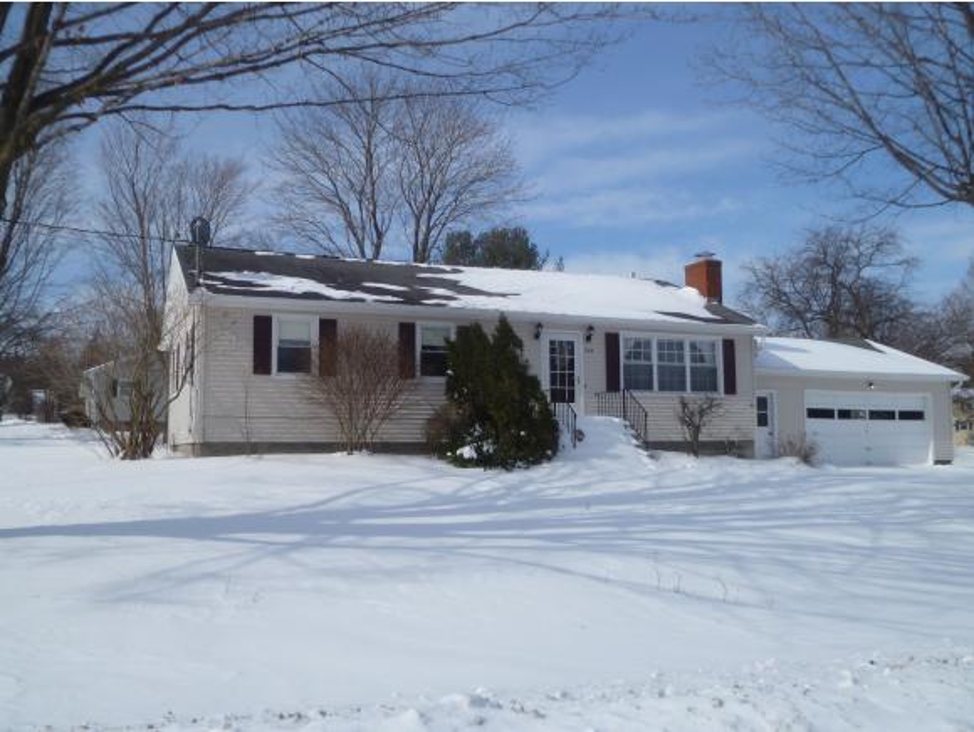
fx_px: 901
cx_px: 487
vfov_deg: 44.2
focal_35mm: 32
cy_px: 366
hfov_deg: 56.8
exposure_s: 1/160
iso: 80
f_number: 10
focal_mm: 5.7
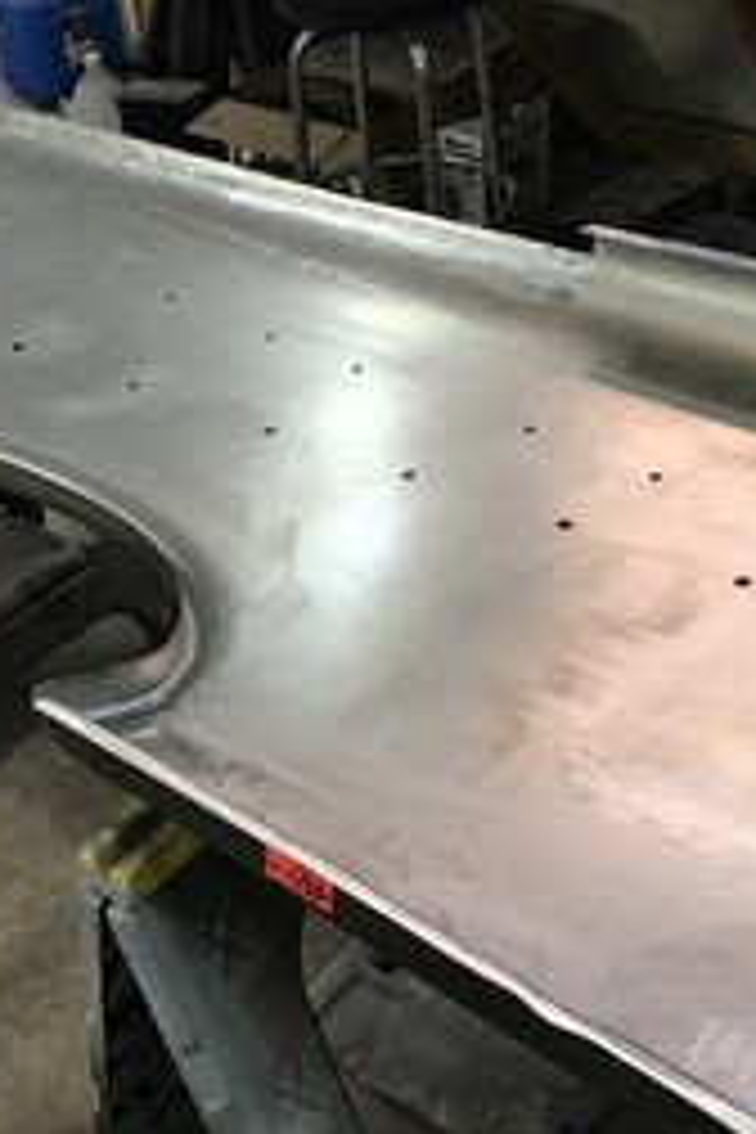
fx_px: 1638
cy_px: 576
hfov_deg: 26.0
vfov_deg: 38.2
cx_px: 378
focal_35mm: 52
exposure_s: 1/30
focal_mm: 3.99
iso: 25
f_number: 1.8
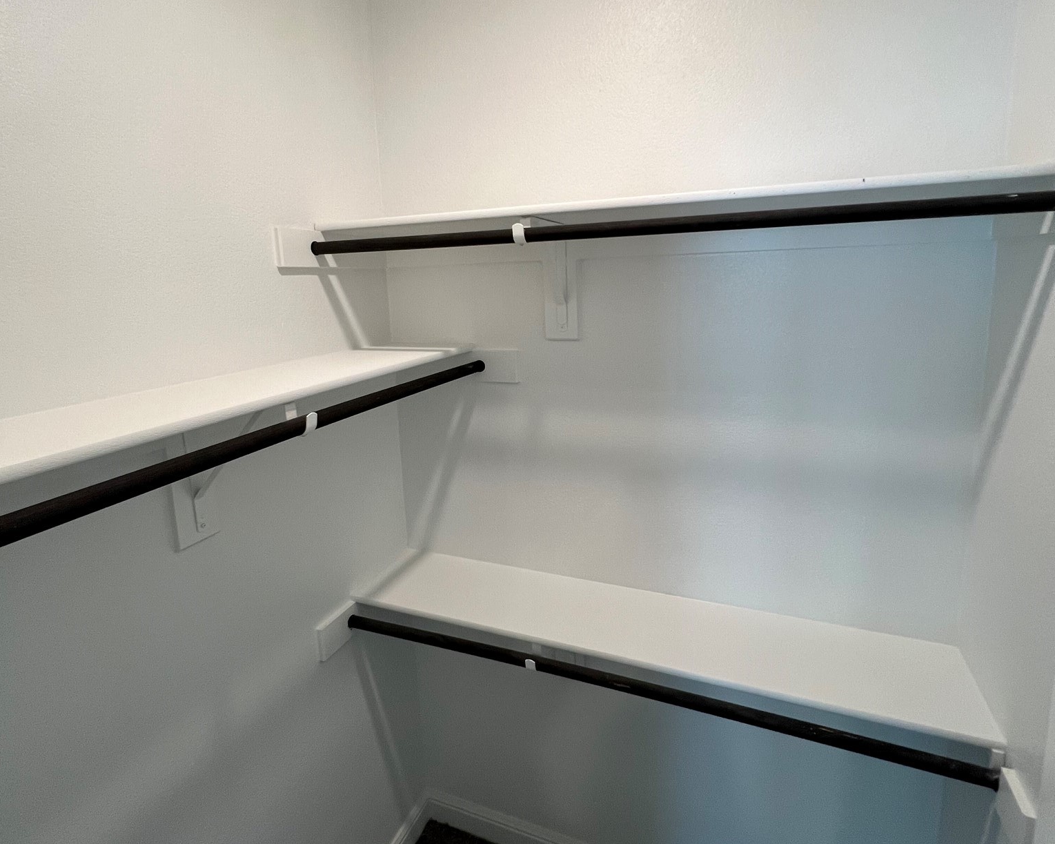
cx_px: 528
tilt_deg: -9.4
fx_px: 531
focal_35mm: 17
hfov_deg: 89.6
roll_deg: +2.4
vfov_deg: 76.6
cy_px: 370
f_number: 1.8
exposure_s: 1/120
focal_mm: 1.57
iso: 160
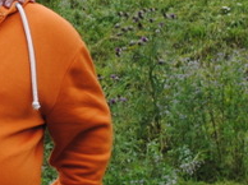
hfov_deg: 10.0
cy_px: 18
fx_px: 1367
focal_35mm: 191
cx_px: -151
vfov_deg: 7.7
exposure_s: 1/160
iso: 100
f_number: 6.3
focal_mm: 32
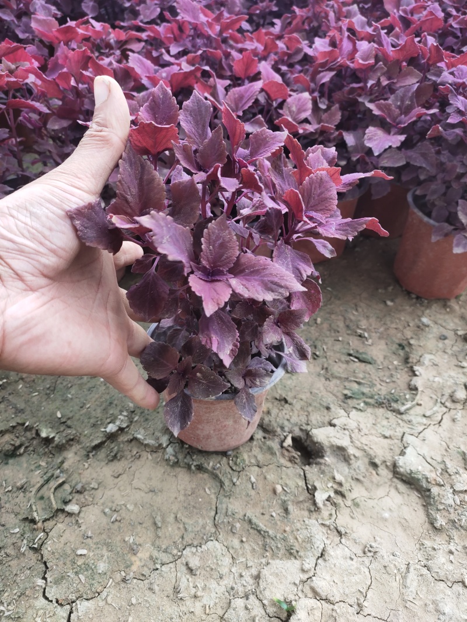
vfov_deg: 73.9
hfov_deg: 58.9
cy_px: 311
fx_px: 414
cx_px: 234
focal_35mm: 23
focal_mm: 4.76
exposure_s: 1/100
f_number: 1.79
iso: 193
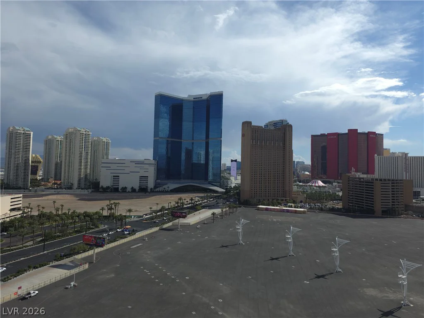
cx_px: 212
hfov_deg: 73.9
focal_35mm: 23
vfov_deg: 58.9
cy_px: 159
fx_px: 282
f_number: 1.7
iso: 12
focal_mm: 6.3
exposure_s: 1/908
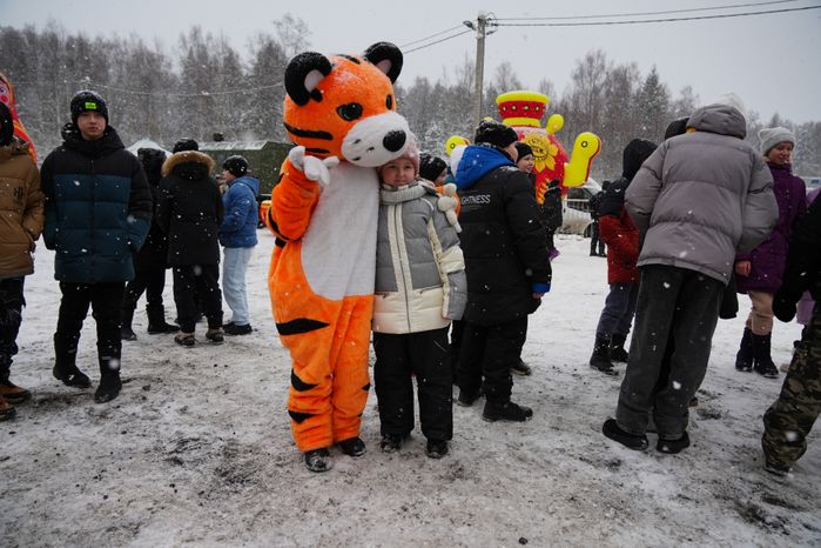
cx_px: 410
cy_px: 274
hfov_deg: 71.5
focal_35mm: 25
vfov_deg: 51.3
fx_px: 570
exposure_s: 1/1000
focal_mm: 25
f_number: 3.5
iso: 640
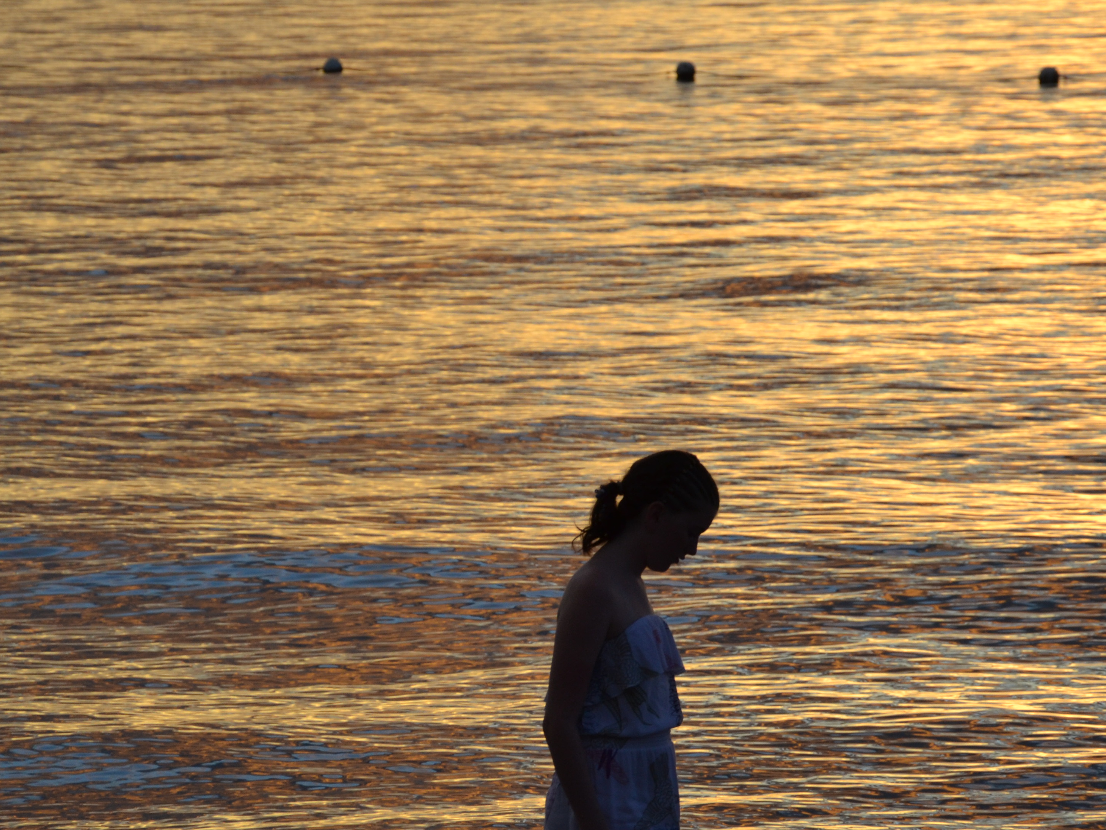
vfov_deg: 6.2
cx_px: 564
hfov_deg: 8.2
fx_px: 7693
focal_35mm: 241
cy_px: 499
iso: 400
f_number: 5.6
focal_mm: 105
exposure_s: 1/250
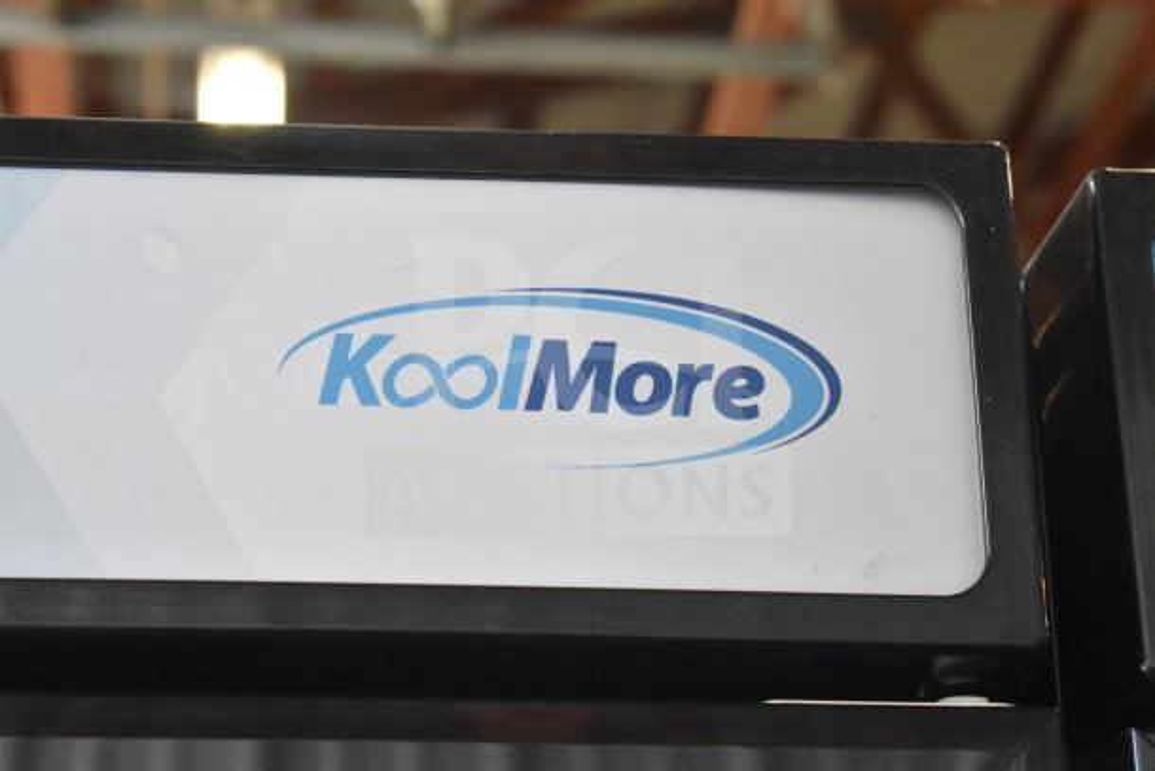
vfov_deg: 16.6
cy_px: 386
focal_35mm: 82
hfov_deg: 24.6
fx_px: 2647
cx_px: 578
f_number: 9
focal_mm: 55
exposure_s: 1/320
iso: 6400
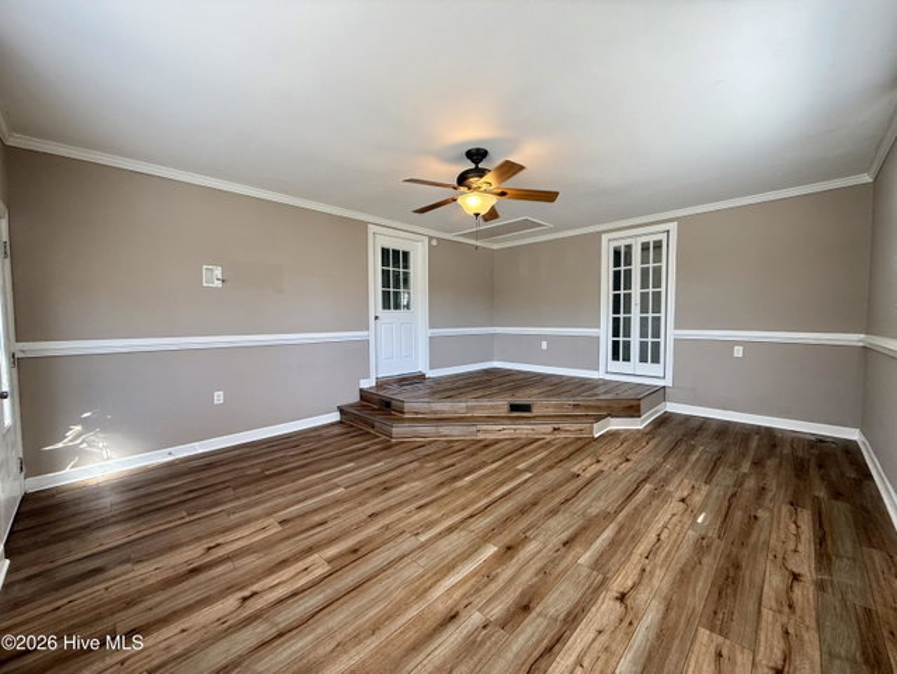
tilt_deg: -2.2
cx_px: 448
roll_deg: +0.0
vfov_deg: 85.7
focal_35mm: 14
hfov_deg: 102.0
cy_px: 337
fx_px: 363
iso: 125
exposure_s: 1/120
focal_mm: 2.22
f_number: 2.2
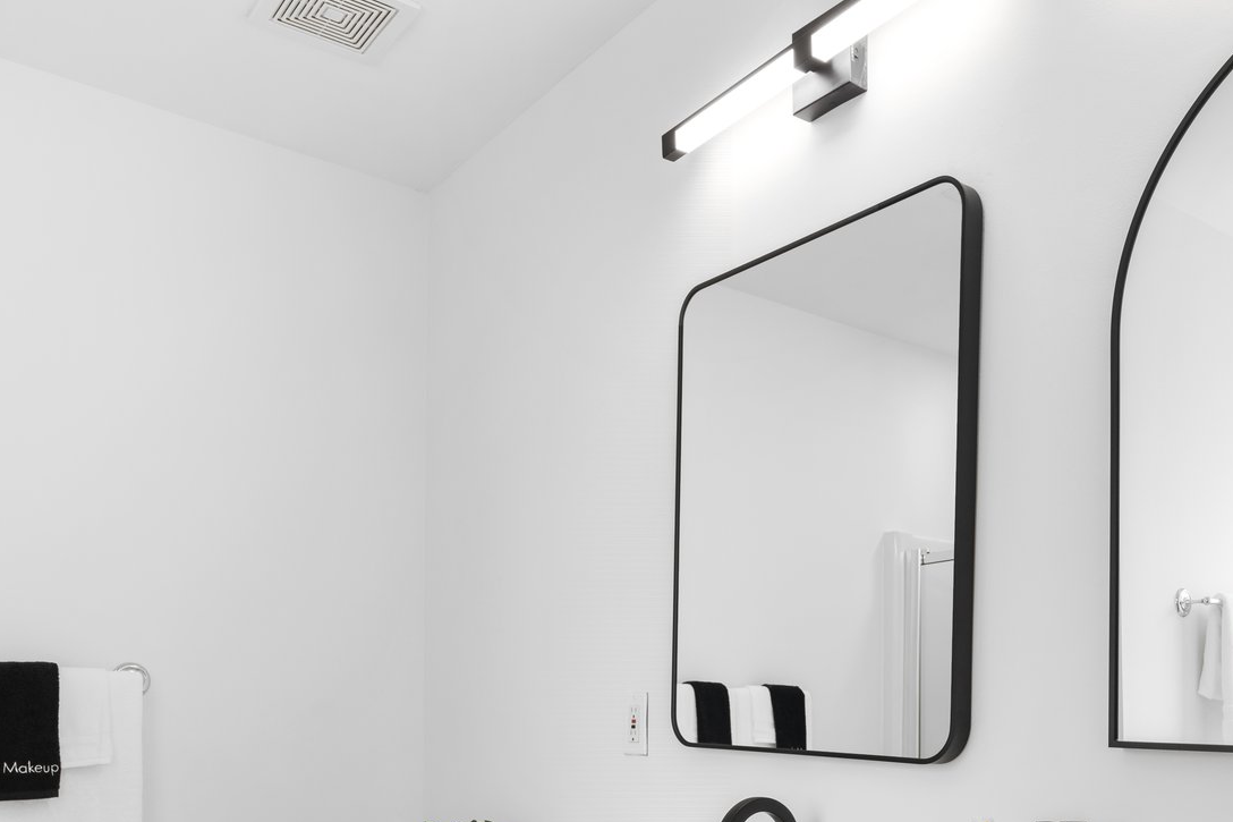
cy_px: 719
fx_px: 1096
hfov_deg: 58.3
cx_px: 740
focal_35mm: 32
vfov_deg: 38.6
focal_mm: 17
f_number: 9
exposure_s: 1/8
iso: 200
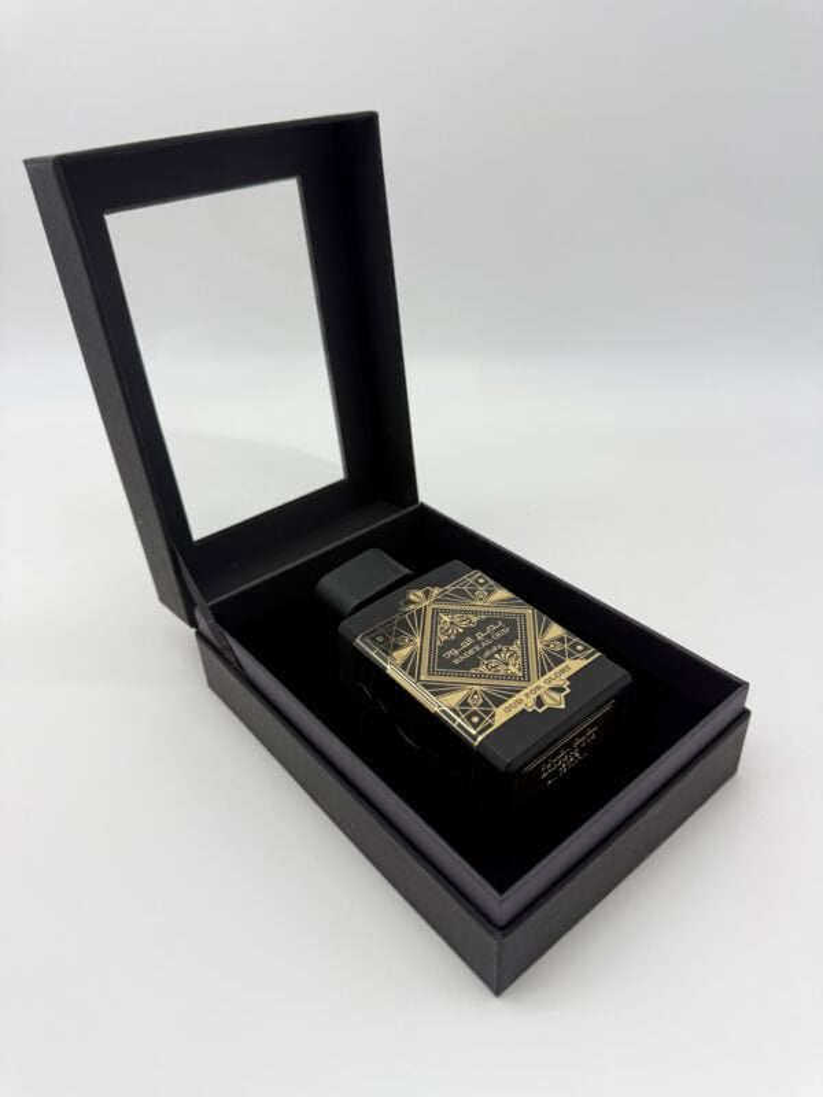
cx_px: 412
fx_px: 761
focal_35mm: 24
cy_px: 548
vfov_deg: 71.6
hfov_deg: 56.8
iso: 80
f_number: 1.8
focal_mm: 6.8
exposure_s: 1/387
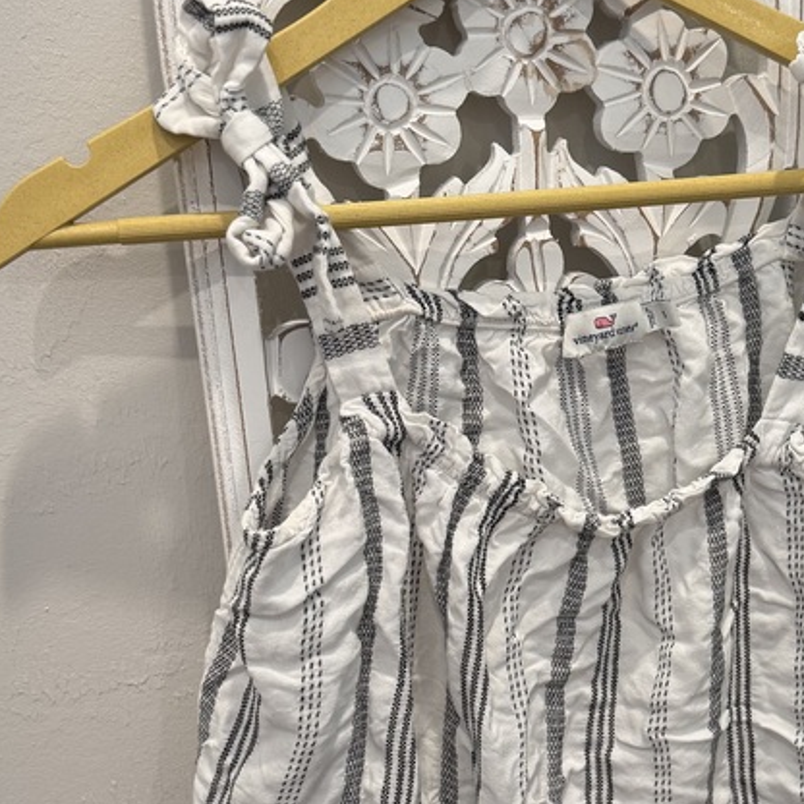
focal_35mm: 51
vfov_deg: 33.2
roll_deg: +1.5
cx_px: 584
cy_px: 502
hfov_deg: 32.9
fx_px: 1340
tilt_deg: -22.6
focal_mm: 6.76
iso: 160
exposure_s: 1/60
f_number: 1.78
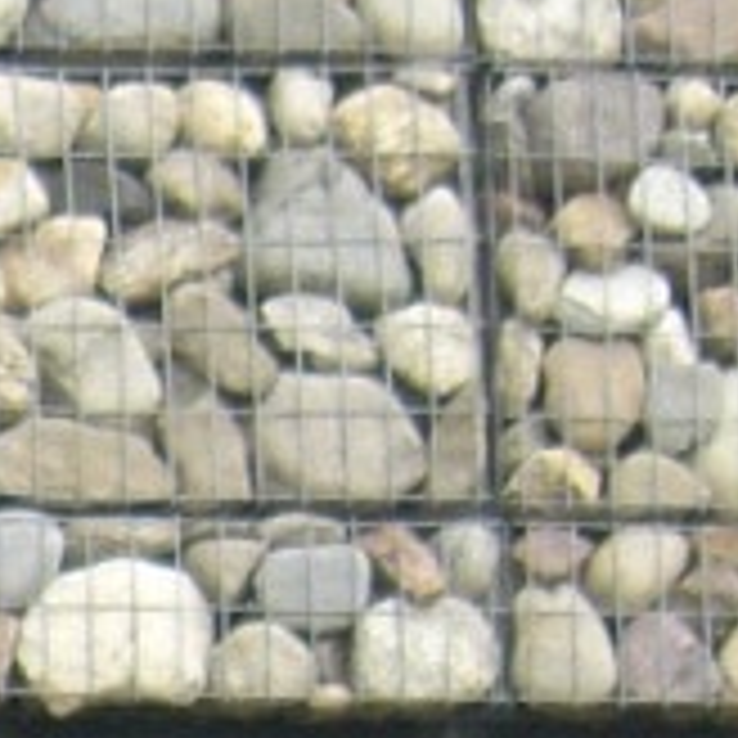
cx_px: -1413
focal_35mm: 262
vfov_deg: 6.5
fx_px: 6320
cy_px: 1458
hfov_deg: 6.2
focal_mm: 6.3
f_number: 3.1
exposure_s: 1/125
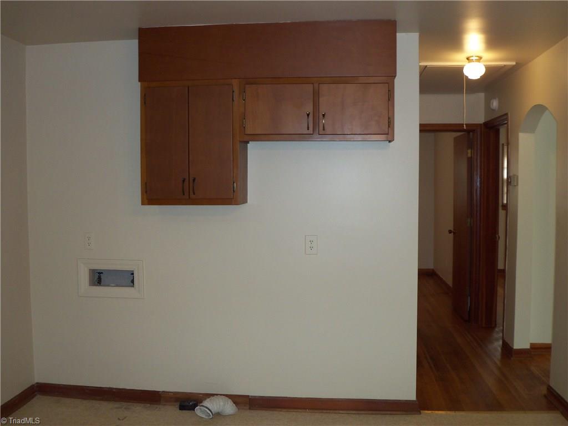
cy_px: 213
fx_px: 558
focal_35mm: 34
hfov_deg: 54.0
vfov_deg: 41.8
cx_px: 284
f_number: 2.9
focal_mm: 5.7
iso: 100
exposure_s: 1/30
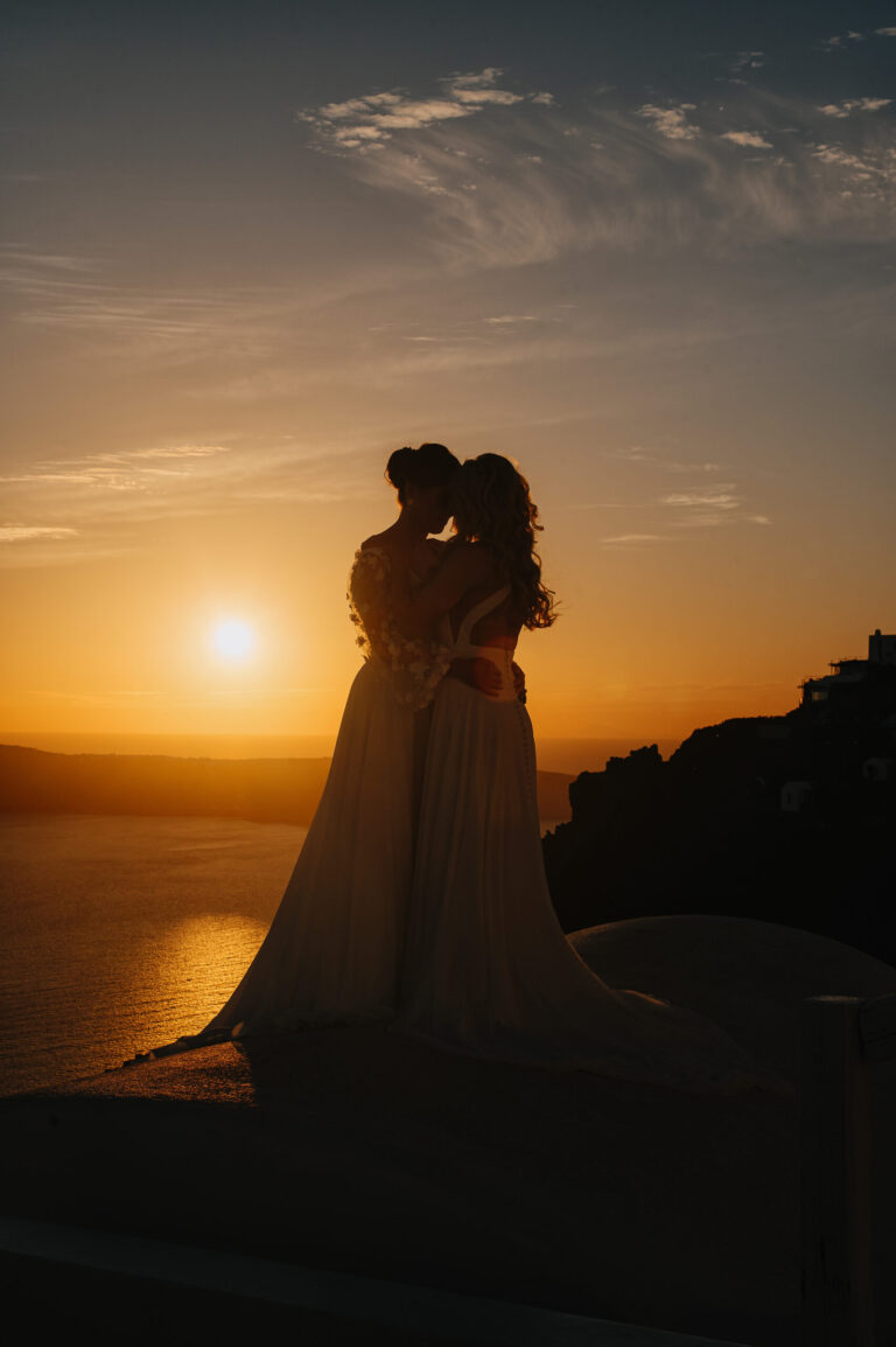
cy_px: 674
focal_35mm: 50
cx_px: 448
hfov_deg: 27.0
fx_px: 1869
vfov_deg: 39.6
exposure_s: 1/200
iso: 100
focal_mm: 50
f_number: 11
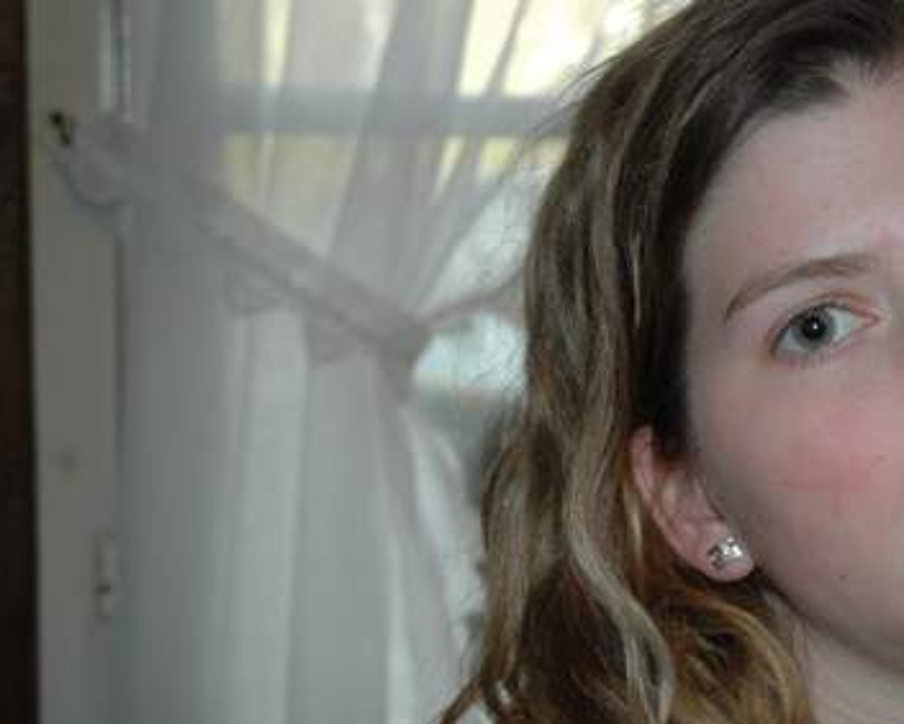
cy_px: 436
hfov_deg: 18.8
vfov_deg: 15.5
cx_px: 932
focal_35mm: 99
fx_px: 2652
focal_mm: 31
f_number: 4
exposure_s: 1/60
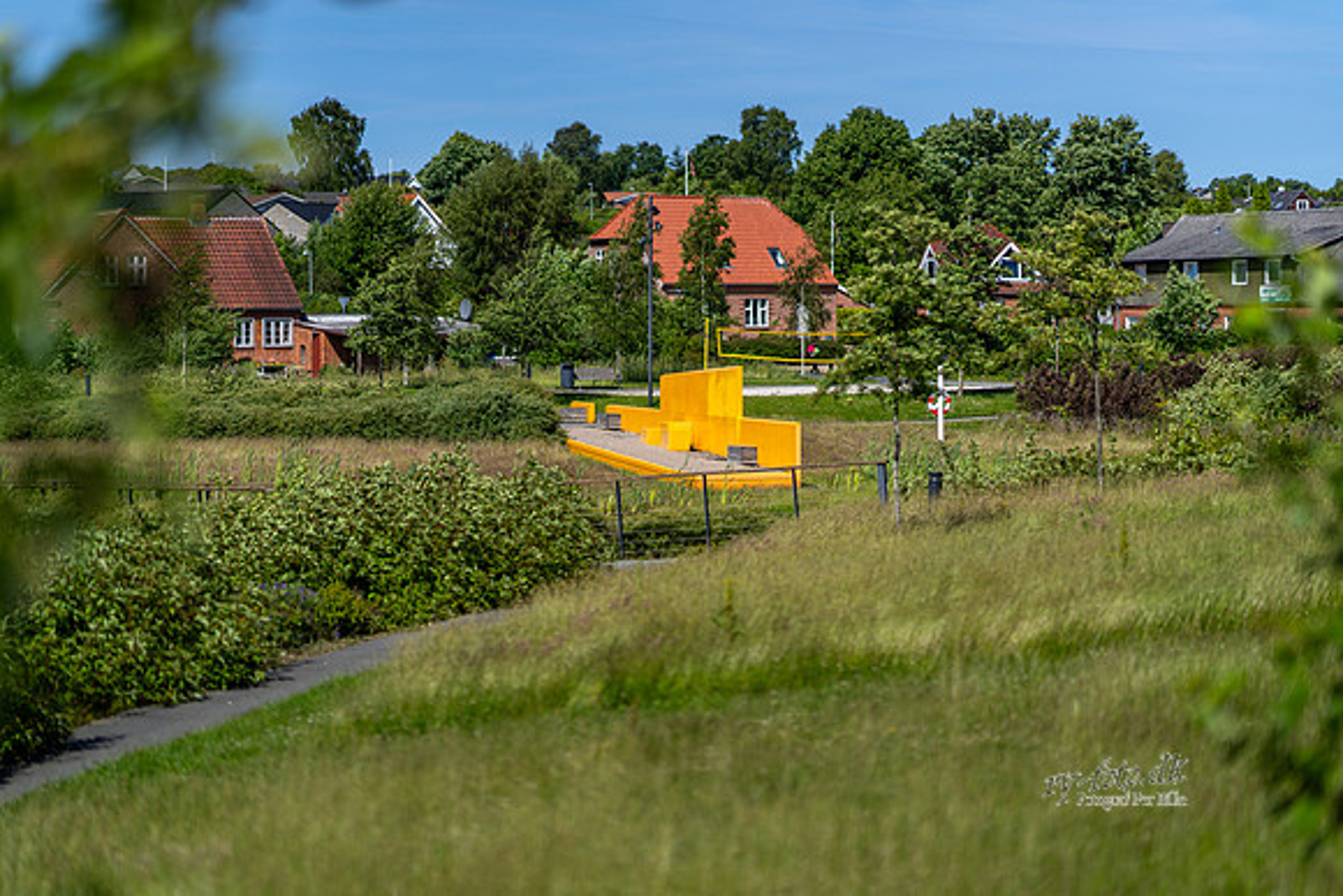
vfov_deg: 16.1
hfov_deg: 23.9
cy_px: 448
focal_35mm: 85
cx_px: 672
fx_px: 3172
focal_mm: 85
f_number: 1.4
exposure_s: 1/6400
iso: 50
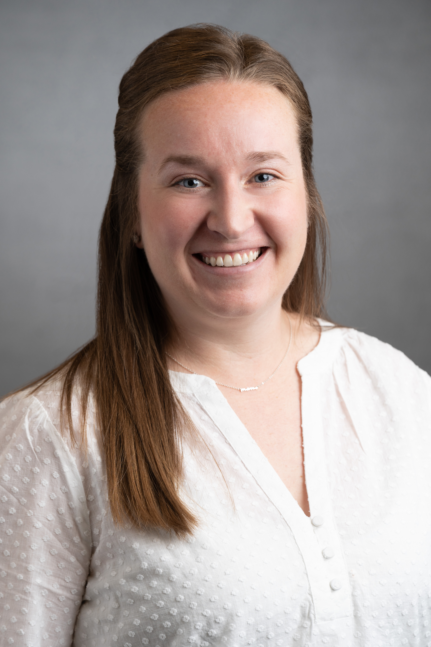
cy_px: 324
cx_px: 216
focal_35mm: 180
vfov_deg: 11.4
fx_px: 3232
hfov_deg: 7.6
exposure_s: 1/200
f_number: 5.6
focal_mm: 180
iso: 400
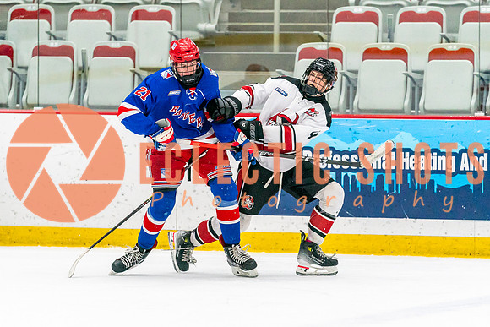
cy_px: 181
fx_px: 4159
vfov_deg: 4.5
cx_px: 223
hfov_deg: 6.7
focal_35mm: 305
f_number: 2.8
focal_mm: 200
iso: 3200
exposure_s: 1/1250
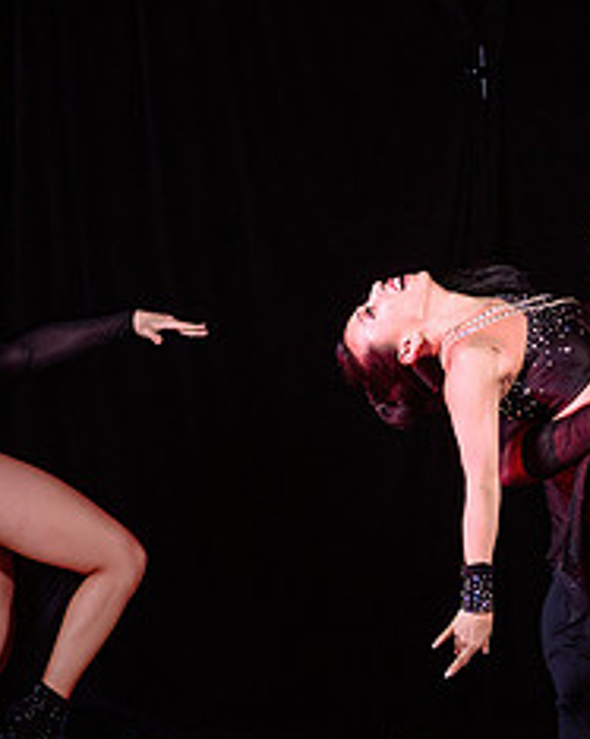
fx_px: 5264
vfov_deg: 8.0
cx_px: 583
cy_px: 389
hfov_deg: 6.4
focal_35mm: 241
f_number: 3.2
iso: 400
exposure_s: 1/200
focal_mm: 82
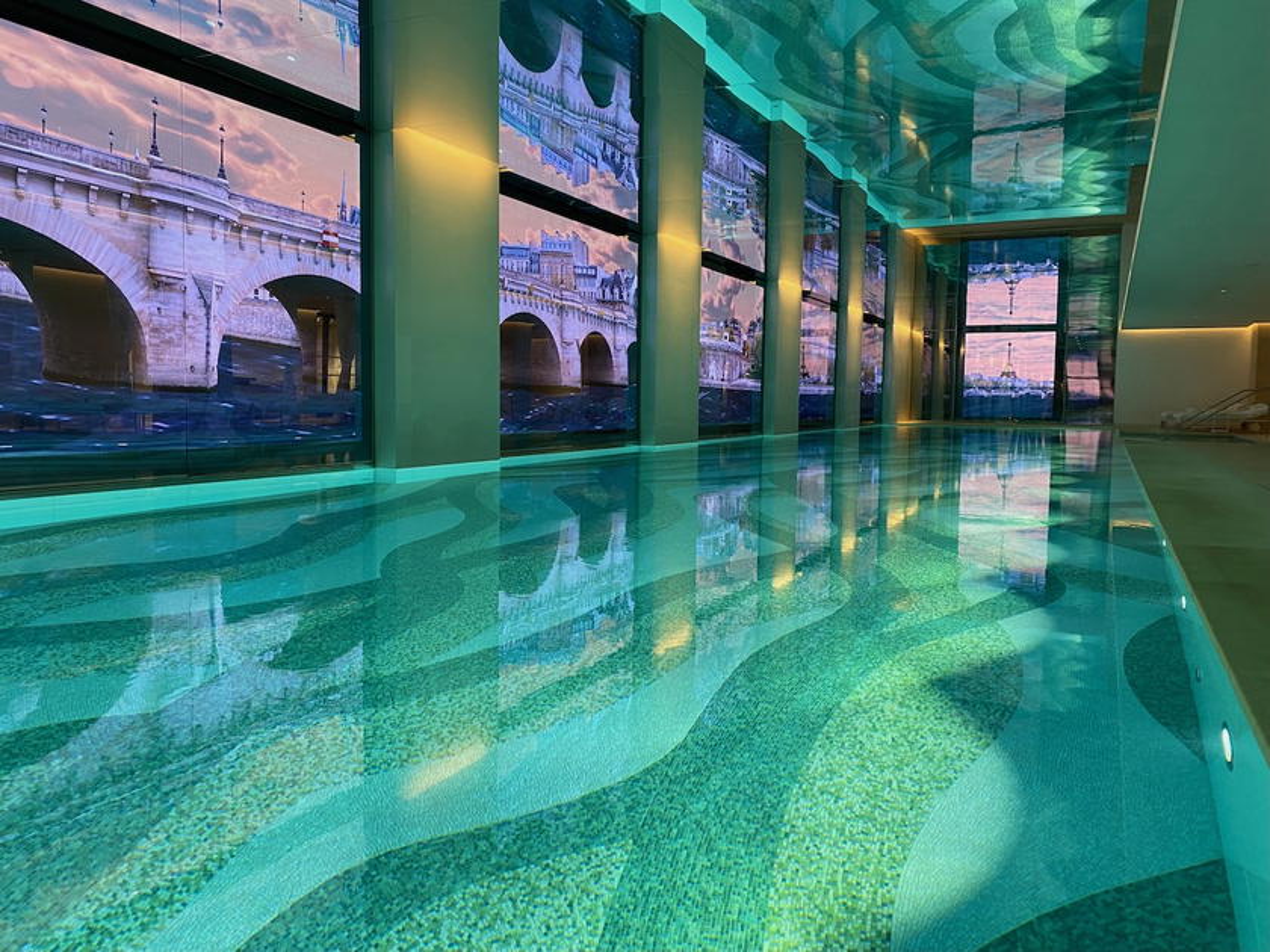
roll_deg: -1.1
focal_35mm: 26
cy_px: 476
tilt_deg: -3.6
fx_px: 954
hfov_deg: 67.3
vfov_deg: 53.1
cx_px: 635
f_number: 1.8
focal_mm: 4.25
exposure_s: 1/61
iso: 100
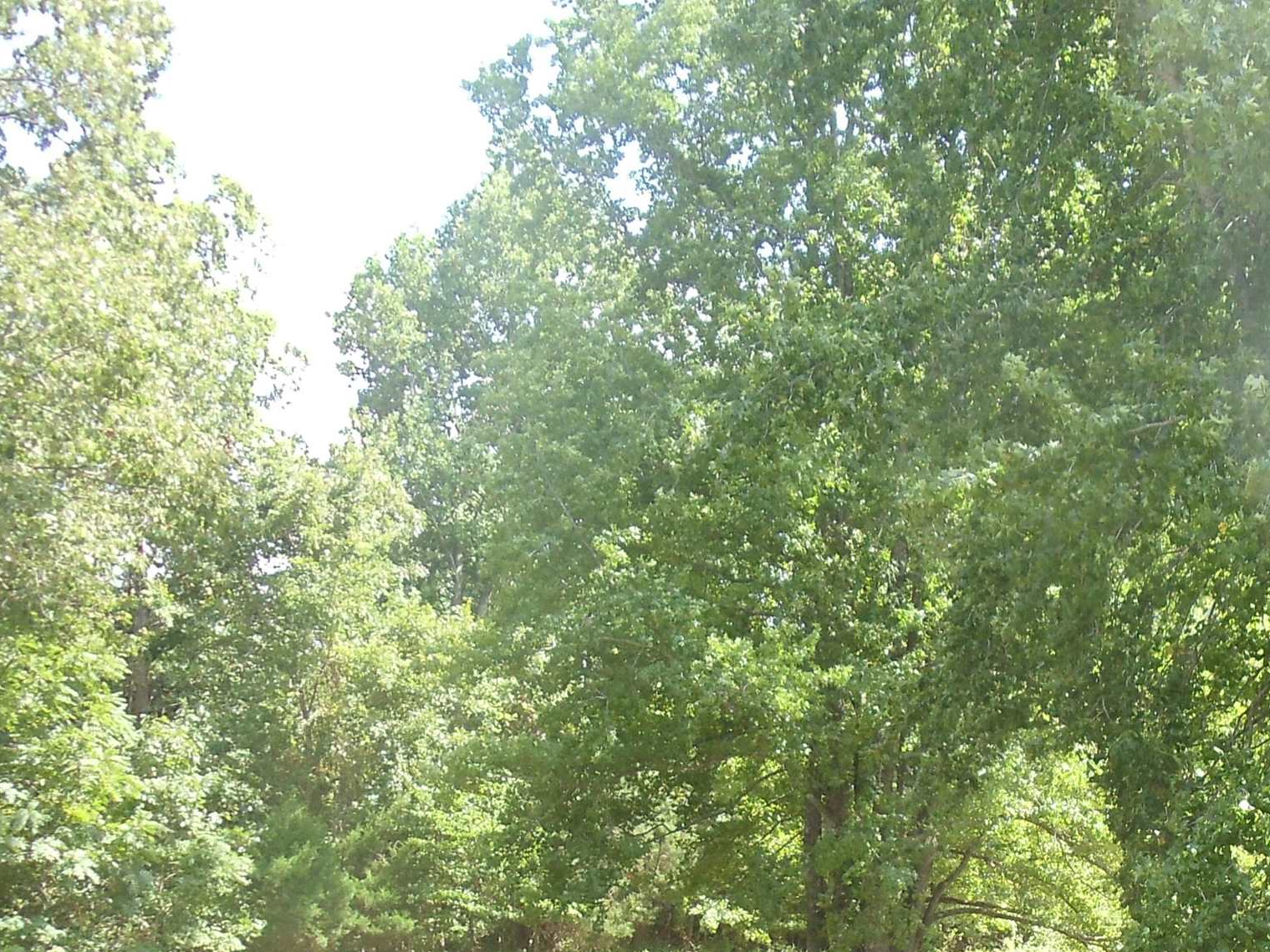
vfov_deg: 16.3
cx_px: 1082
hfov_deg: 21.6
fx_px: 3265
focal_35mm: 89
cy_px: 936
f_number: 3.5
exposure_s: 1/160
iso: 100
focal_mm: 6
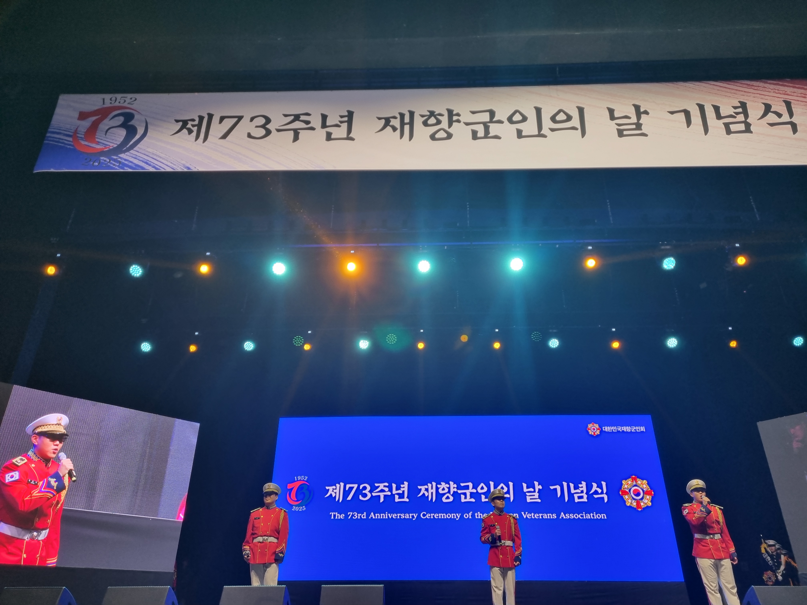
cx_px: 404
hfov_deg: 67.3
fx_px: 606
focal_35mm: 26
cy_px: 302
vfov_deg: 53.1
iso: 80
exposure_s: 1/44
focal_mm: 5.4
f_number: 1.8
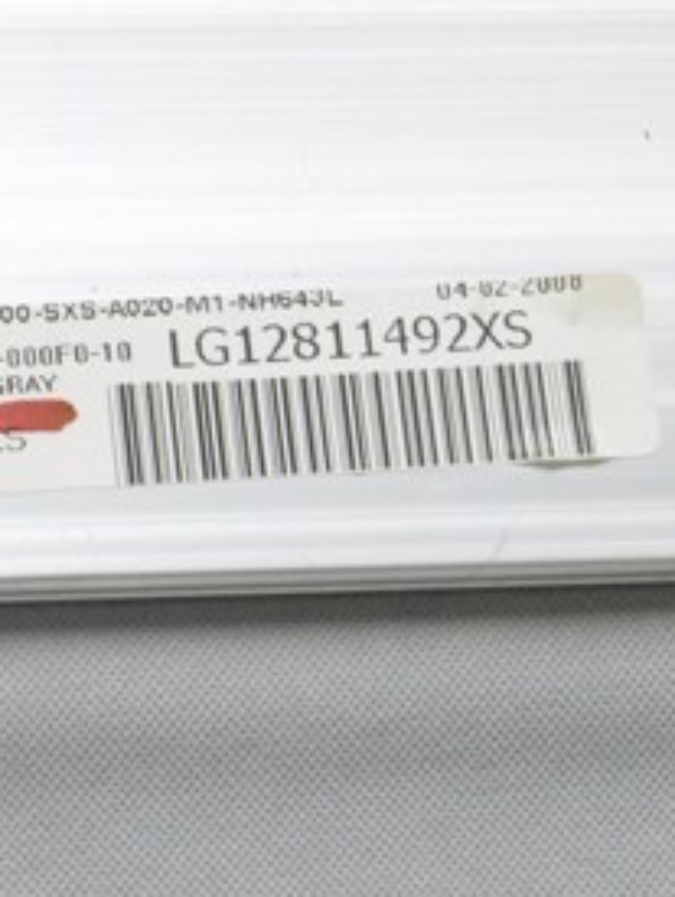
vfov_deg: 10.7
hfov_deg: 8.1
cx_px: 245
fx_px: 4776
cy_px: 341
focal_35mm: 184
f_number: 20
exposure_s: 1/15
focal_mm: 55
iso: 6400
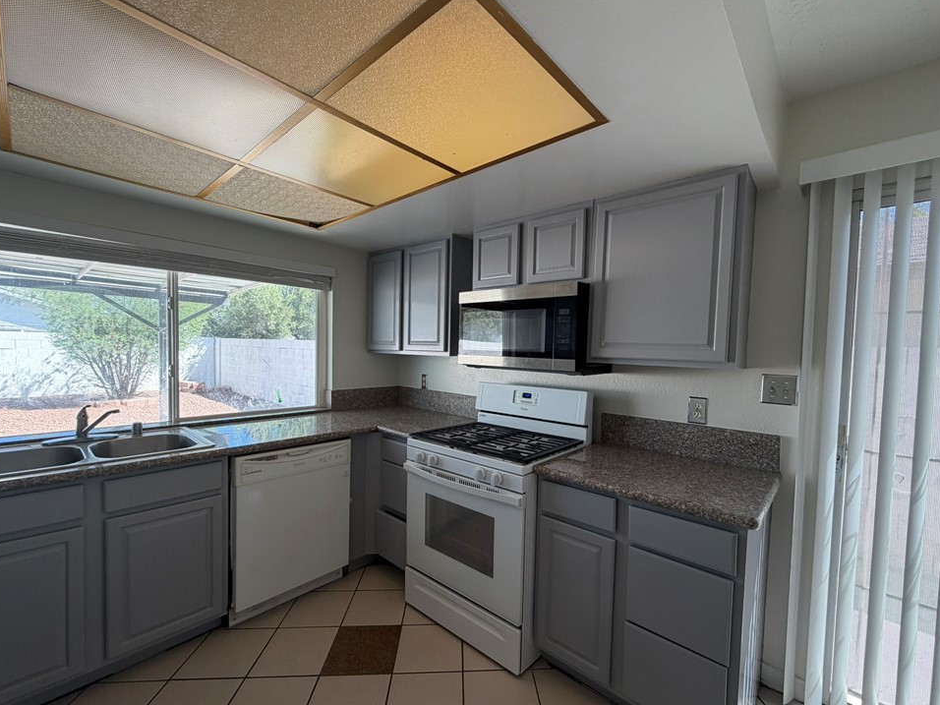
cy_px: 367
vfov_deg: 81.7
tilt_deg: -1.5
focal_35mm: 15
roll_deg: -0.9
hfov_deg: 98.1
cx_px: 489
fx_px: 407
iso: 50
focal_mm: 2.22
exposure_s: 1/120
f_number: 2.2
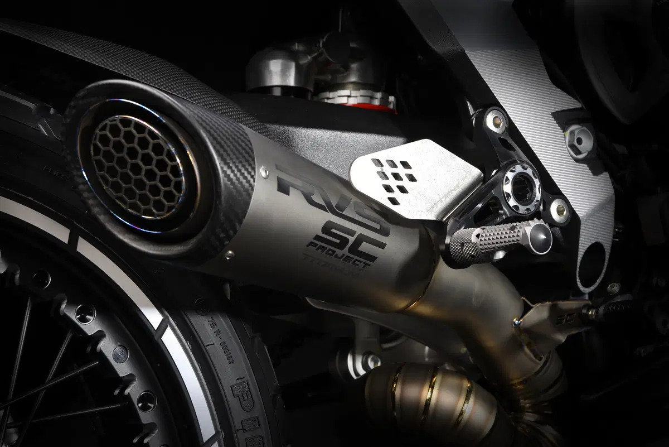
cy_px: 224
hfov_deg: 28.8
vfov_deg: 19.5
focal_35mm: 70
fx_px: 1301
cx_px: 334
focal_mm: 70
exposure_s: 1/100
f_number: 11
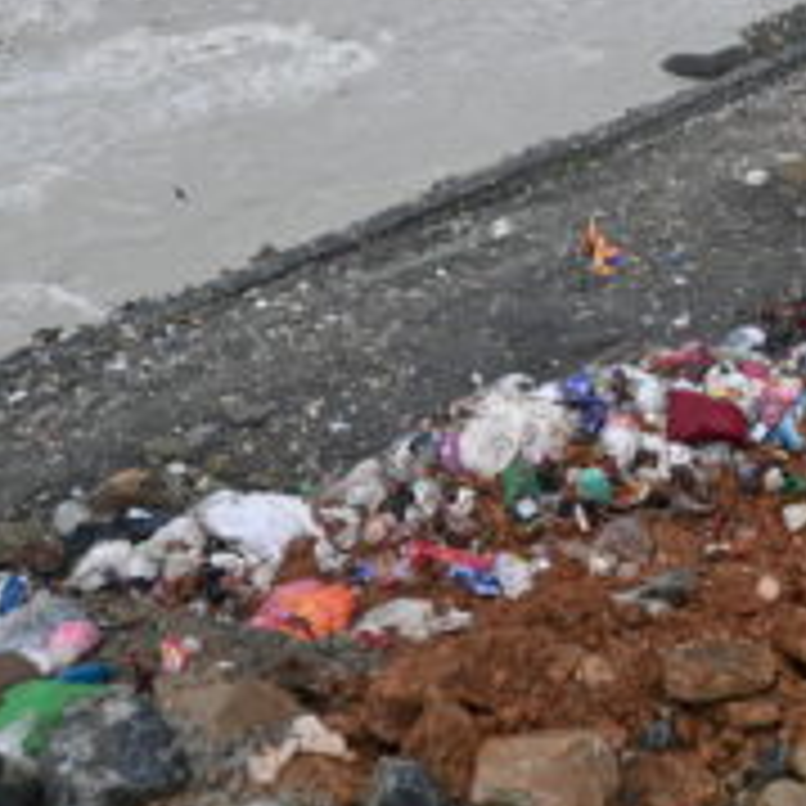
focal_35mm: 57
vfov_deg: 29.4
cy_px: 173
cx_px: 829
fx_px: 1502
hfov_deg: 28.0
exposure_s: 1/250
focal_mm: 16
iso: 200
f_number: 5
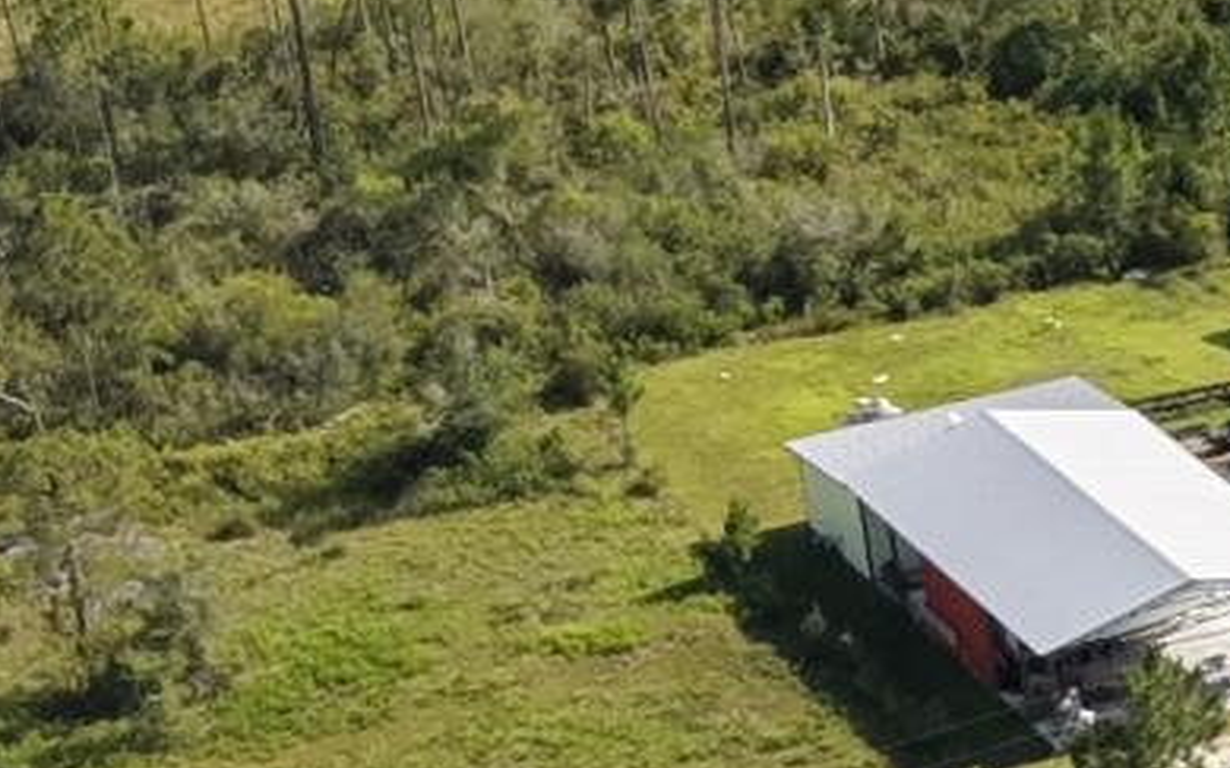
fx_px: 6569
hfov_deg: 9.7
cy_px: 901
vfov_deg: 6.7
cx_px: 2681
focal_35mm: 196
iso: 350
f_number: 1.8
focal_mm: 8.67
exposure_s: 1/5000
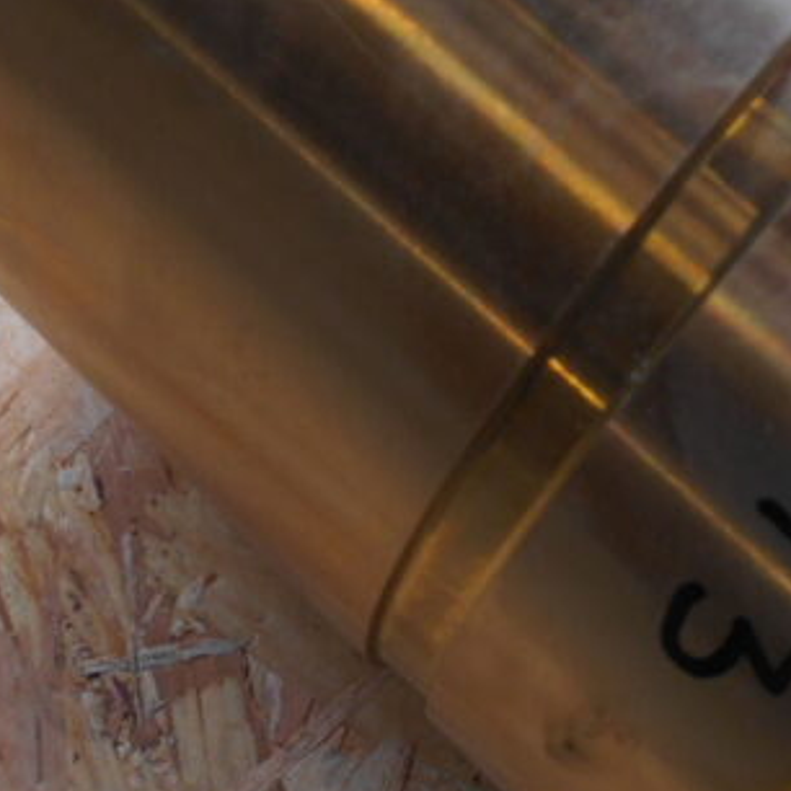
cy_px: 202
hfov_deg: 22.3
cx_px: 589
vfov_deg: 22.3
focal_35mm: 77
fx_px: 1991
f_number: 3.4
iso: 80
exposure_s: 1/30
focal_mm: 4.7
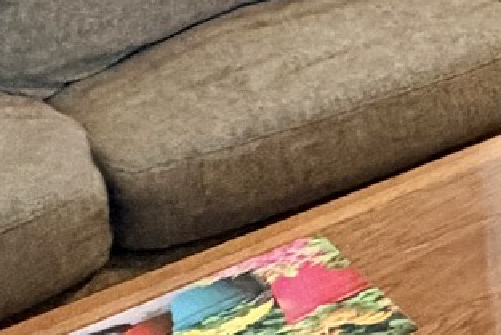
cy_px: -393
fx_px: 1295
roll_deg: -0.3
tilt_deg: -5.9
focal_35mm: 93
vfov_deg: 12.5
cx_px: 1208
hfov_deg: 14.4
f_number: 2.2
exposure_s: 1/60
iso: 500
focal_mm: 2.22
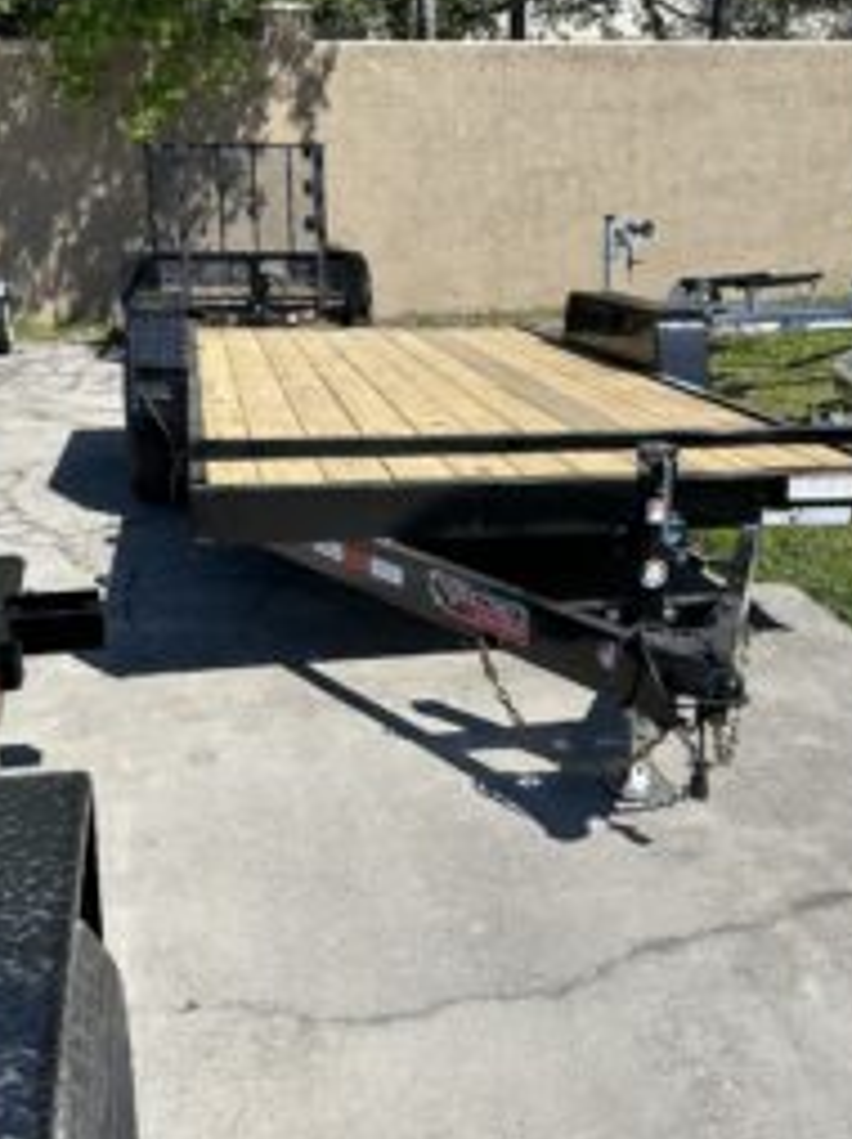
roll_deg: +0.2
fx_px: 1348
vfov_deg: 45.8
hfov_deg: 35.1
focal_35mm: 41
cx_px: 444
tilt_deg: -17.3
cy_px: 610
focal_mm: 5.7
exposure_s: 1/5587
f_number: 1.5
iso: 50
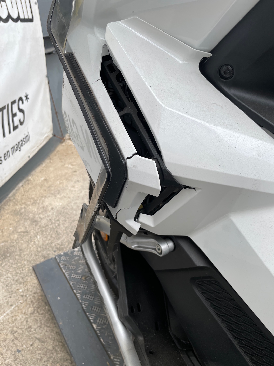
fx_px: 274
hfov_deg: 53.1
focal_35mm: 26
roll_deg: -0.8
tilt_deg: -28.4
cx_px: 137
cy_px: 183
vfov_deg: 67.3
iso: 32
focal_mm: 4.2
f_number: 1.6
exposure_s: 1/509
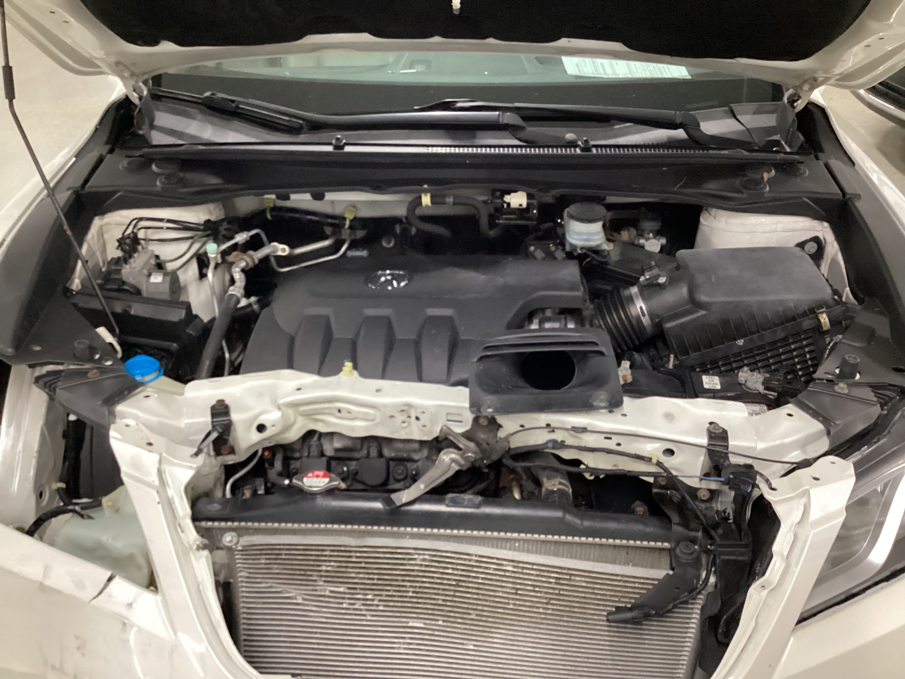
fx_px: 810
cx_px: 452
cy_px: 340
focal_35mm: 31
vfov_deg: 45.4
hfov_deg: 58.4
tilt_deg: -31.6
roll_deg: +0.0
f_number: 2.4
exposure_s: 1/40
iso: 400
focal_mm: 3.3
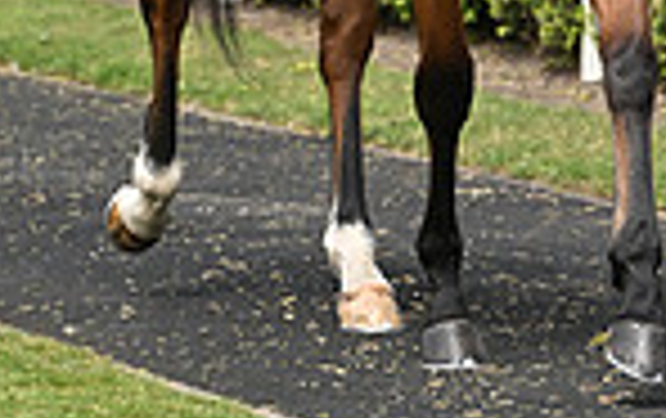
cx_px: 580
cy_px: -414
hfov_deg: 4.2
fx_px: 8998
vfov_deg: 2.7
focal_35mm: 495
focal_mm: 160
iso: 400
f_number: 6.3
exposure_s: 1/1000
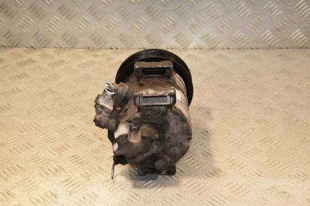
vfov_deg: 18.9
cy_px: 103
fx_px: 620
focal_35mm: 72
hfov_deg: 28.1
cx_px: 155
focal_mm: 48
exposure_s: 1/200
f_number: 6.3
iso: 800
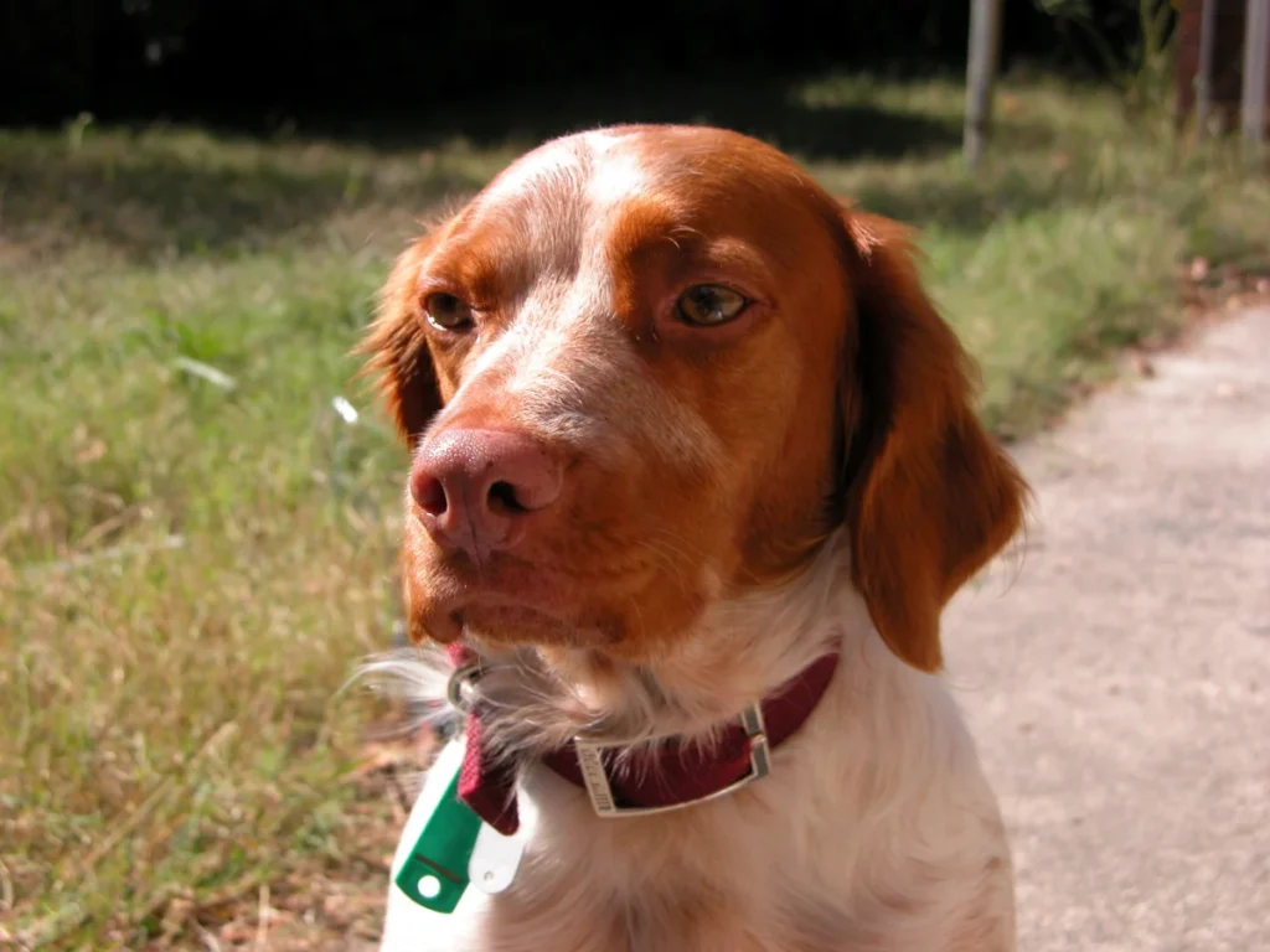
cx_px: 635
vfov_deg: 23.7
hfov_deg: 31.2
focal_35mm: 62
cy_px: 476
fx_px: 2275
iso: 100
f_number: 4
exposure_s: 1/500
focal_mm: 15.7
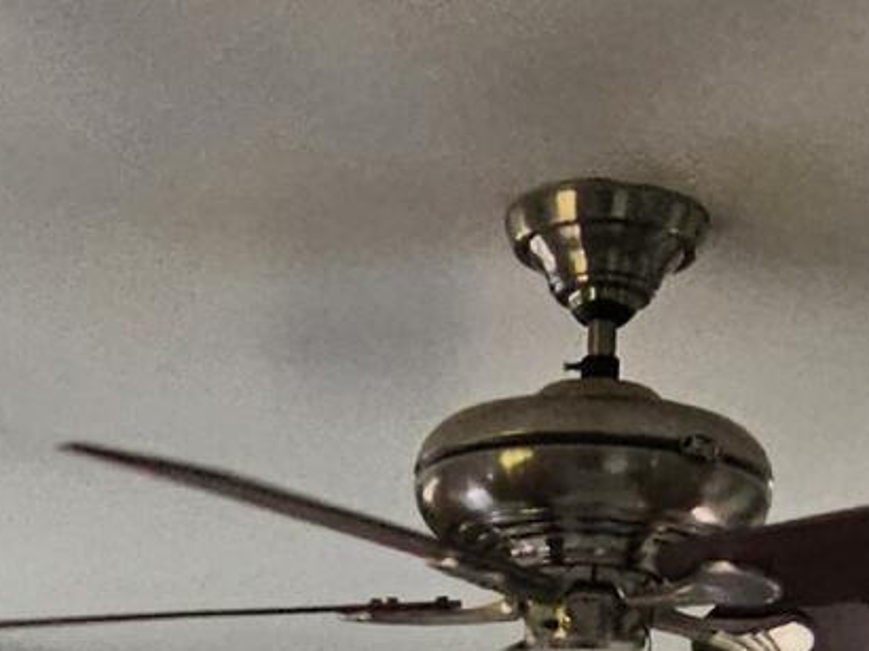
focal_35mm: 95
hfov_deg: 20.7
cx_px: 417
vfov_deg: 10.8
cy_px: 1921
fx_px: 2384
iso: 125
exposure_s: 1/359
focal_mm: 2.2
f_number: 2.2
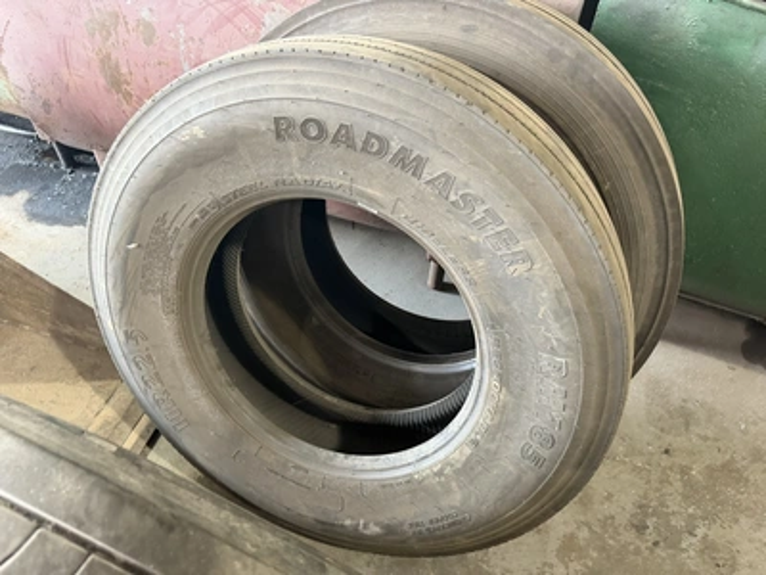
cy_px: 288
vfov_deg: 56.8
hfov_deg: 71.6
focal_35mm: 24
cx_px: 383
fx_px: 531
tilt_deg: -50.5
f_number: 1.78
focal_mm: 6.76
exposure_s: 1/60
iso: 500
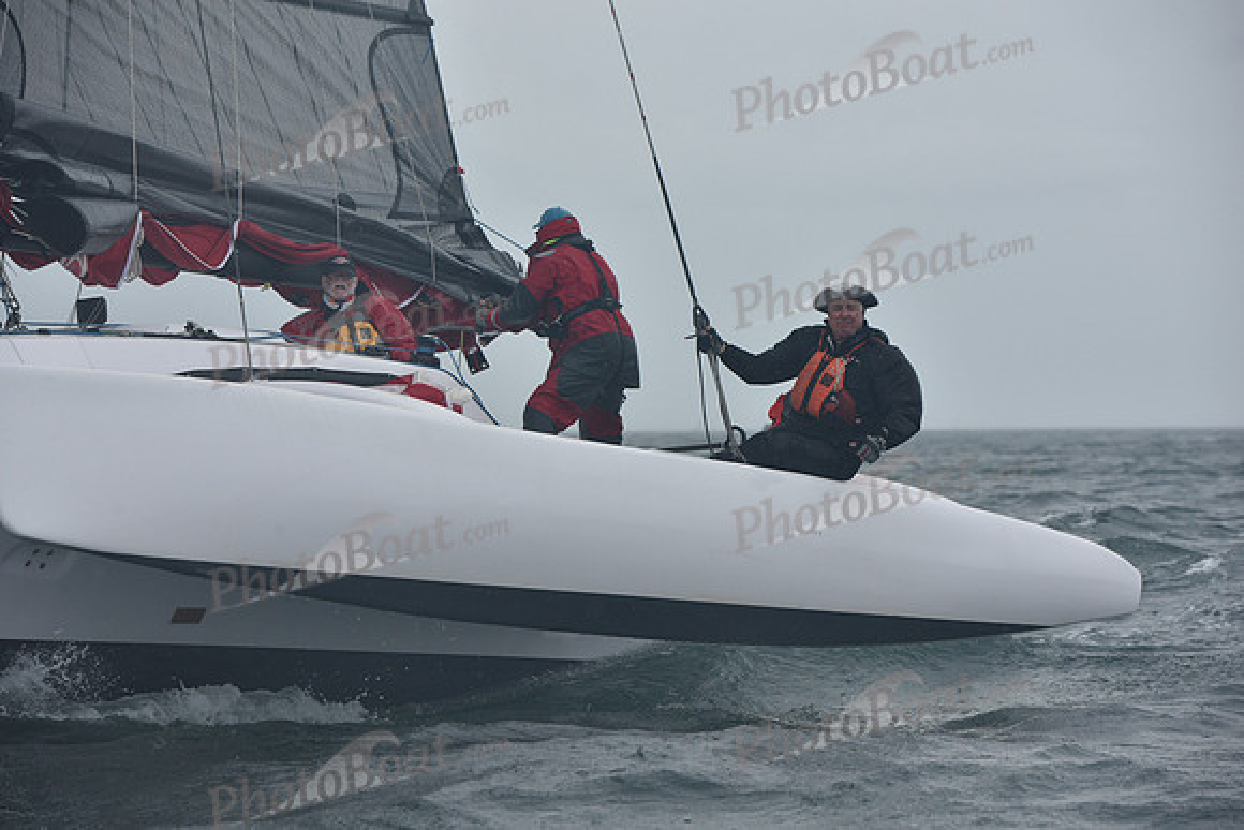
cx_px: 622
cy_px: 415
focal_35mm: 150
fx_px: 5184
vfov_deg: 9.2
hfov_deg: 13.7
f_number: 6.3
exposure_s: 1/1000
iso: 320
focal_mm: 150
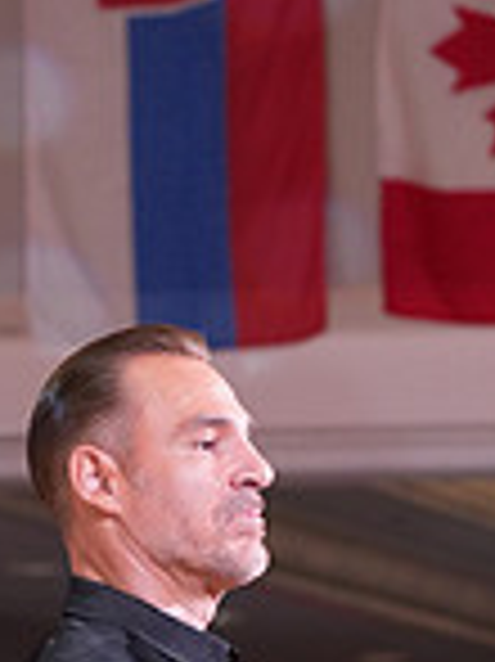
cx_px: -191
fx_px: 7542
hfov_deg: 3.7
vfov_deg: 5.0
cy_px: 1193
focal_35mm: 395
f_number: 4.5
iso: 1600
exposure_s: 1/200
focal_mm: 104
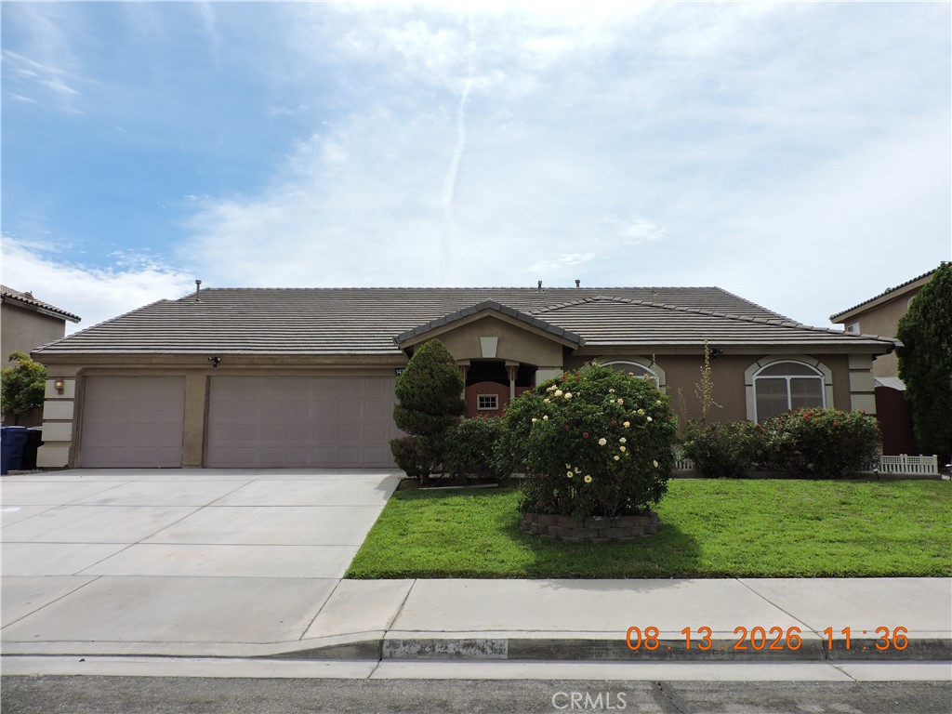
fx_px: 660
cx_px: 476
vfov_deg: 56.8
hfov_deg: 71.6
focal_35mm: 24
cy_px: 357
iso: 100
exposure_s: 1/1250
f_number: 3.7
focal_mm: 4.3
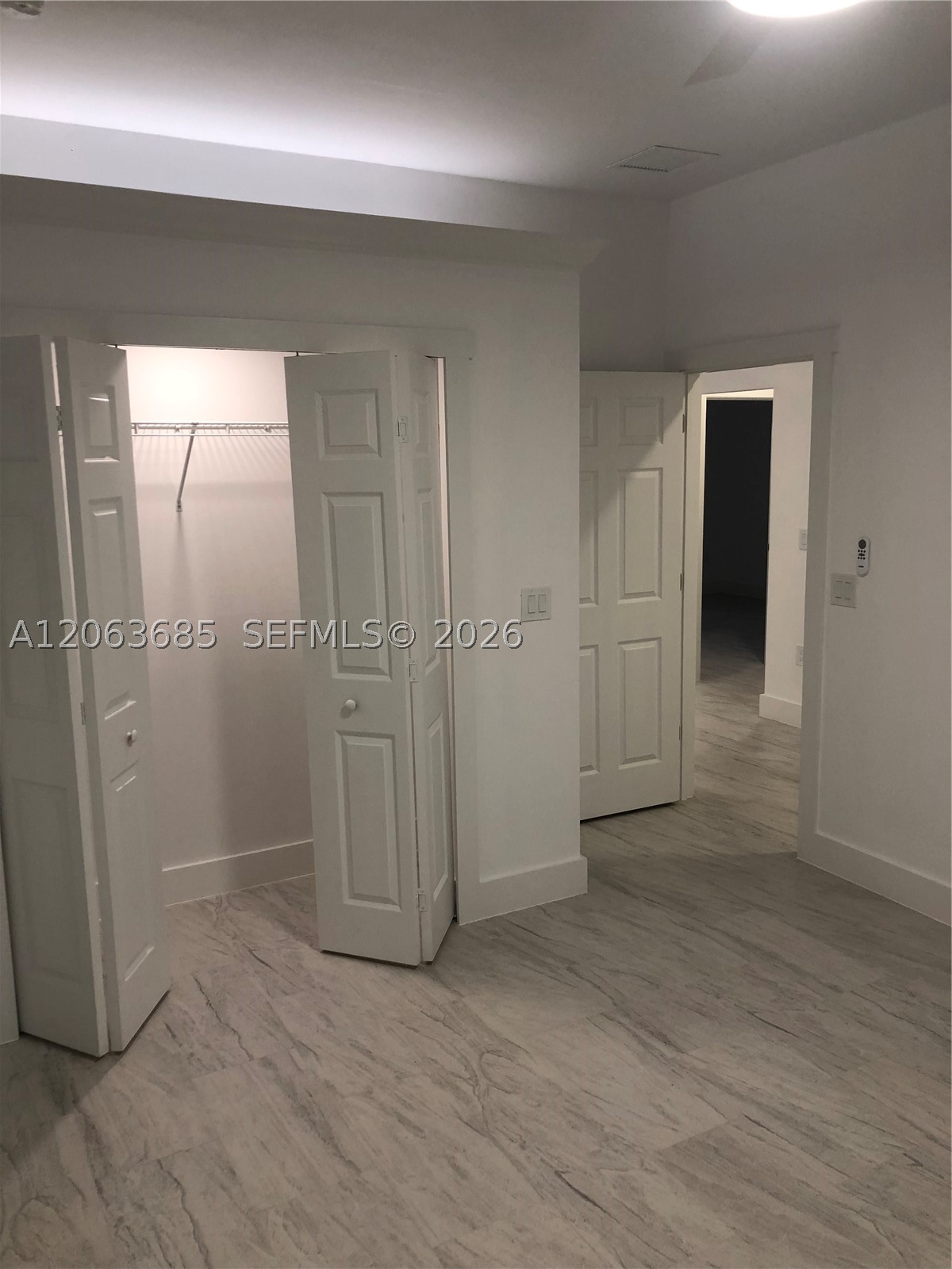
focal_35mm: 28
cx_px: 476
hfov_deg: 49.7
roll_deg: +1.2
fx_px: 1027
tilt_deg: -9.2
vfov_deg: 63.4
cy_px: 634
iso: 32
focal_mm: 3.99
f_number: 1.8
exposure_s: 1/32
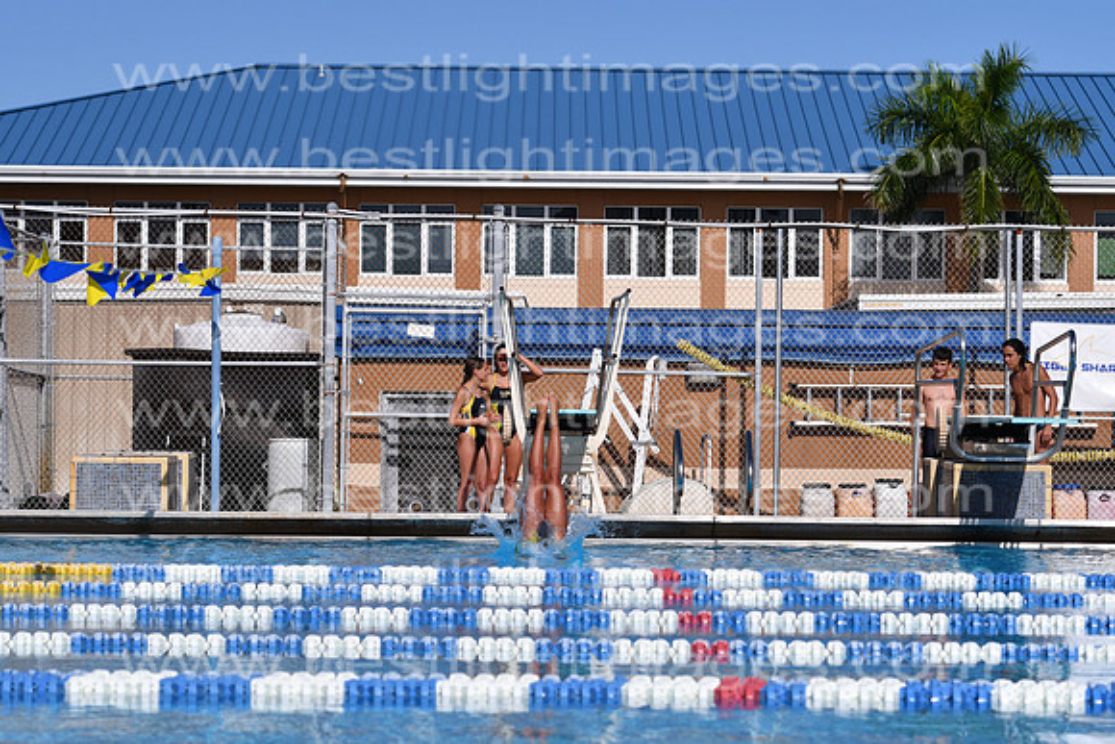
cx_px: 558
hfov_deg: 15.9
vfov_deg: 10.6
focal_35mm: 129
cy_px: 372
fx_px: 3996
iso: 250
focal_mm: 86
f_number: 4.5
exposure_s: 1/8000
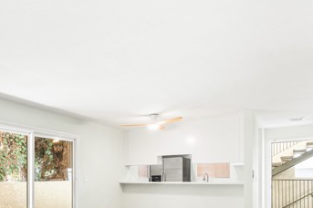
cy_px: 172
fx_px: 243
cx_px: 61
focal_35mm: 28
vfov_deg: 43.7
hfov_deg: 60.1
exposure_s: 1/10
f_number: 7.1
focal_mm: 10
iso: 320
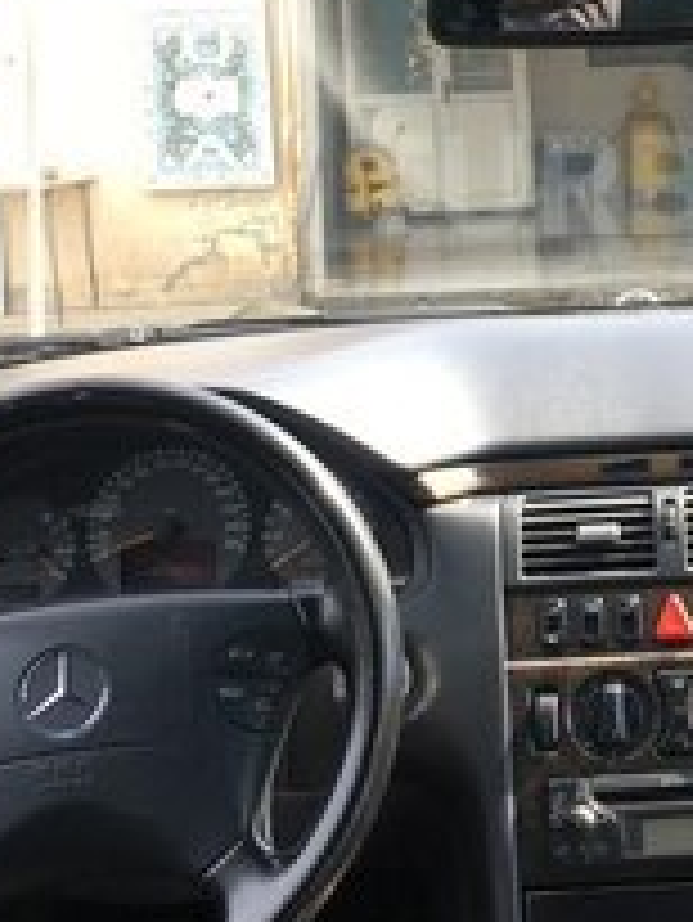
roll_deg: +1.7
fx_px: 1867
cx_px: 702
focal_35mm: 70
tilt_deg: -2.5
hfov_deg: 20.3
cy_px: 184
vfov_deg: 27.2
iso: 25
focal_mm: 4.15
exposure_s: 1/123
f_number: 2.2
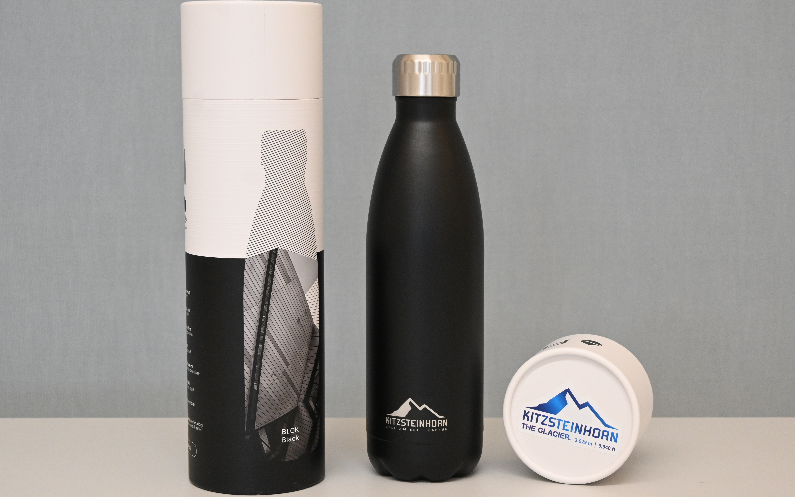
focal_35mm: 70
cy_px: 241
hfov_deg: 29.6
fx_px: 1506
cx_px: 395
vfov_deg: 18.7
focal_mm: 45
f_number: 6
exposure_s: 1/125
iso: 2000
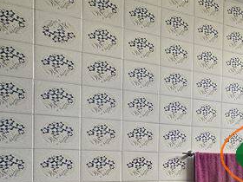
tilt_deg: -0.9
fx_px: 281
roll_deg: -1.6
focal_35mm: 40
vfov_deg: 34.2
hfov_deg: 31.2
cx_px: 342
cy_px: 160
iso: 80
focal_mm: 2.22
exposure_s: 1/99
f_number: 2.2
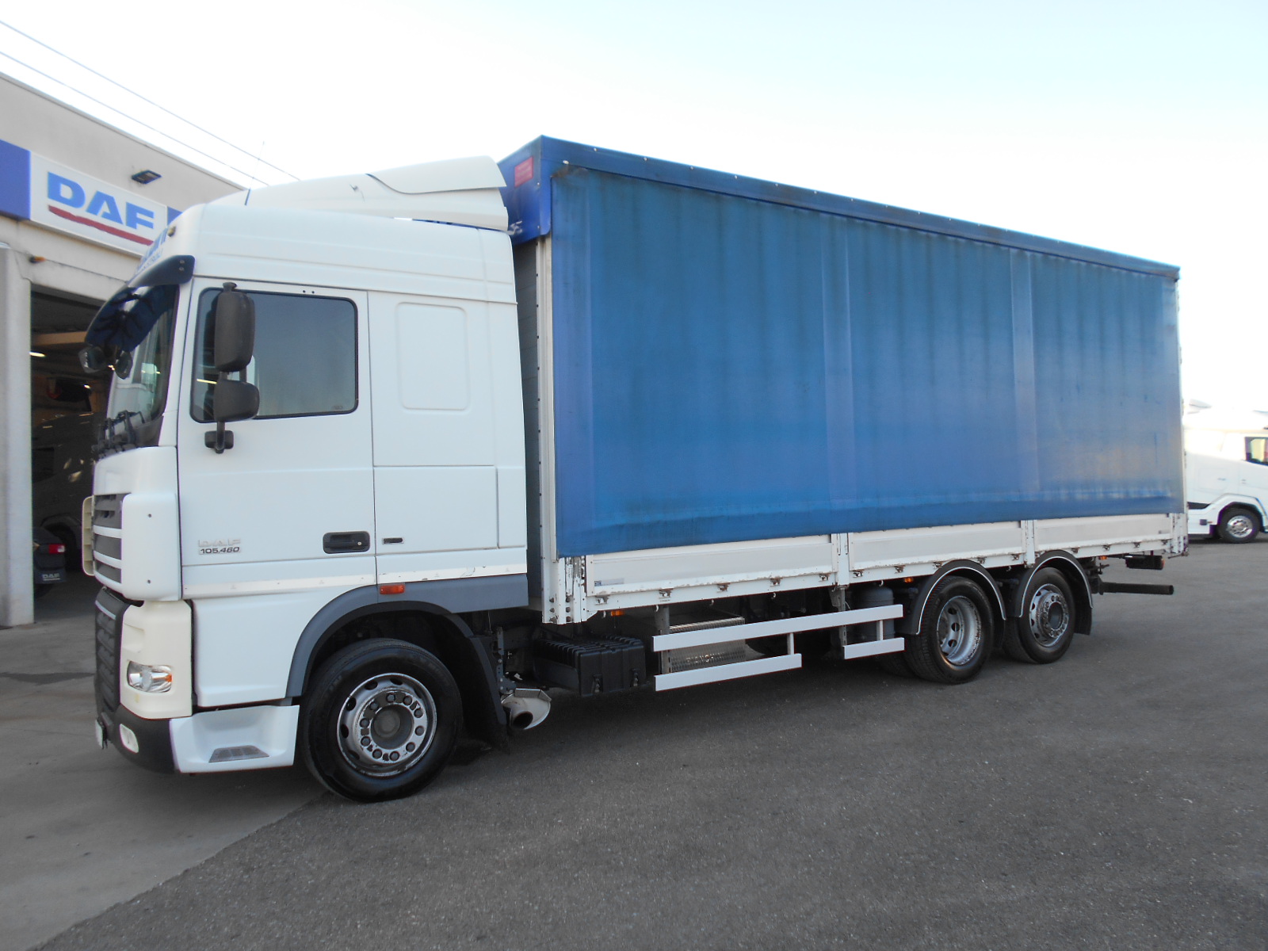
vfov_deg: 53.1
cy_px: 476
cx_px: 634
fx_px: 952
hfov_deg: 67.3
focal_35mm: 26
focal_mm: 4.6
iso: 80
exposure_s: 1/160
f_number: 3.2
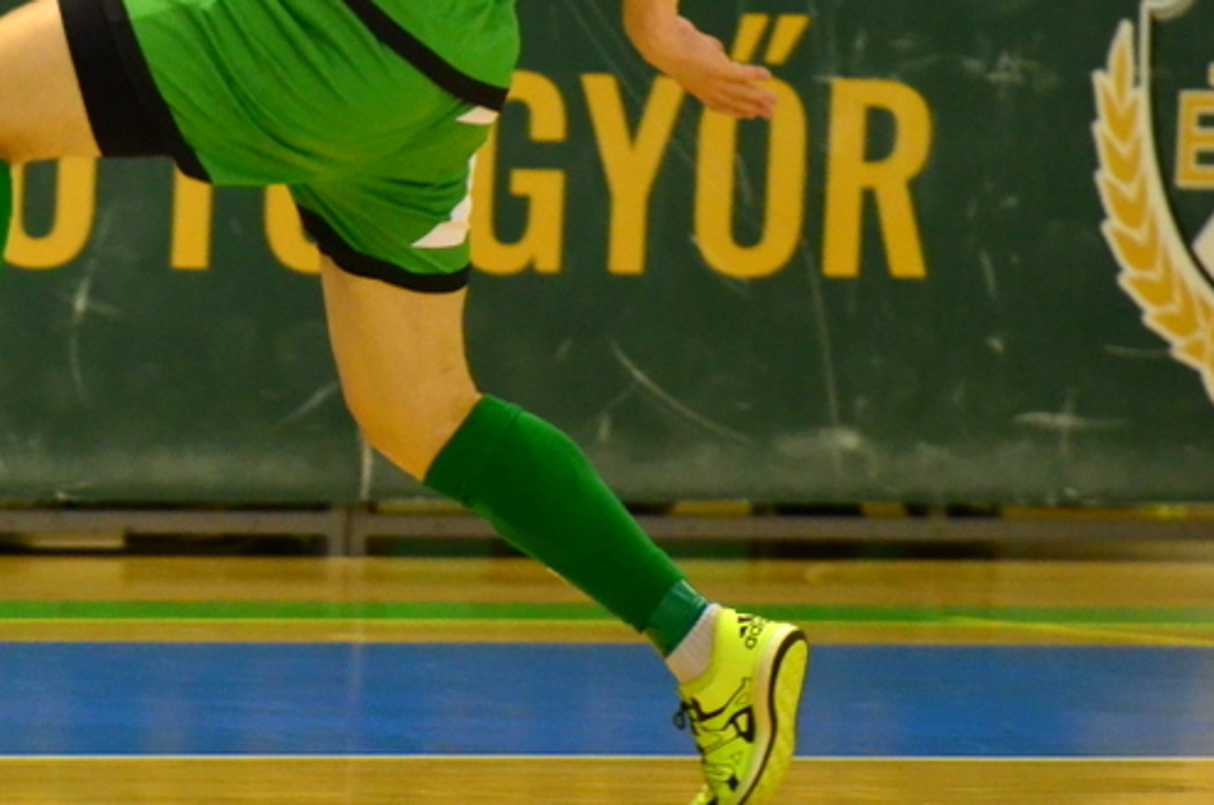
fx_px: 24469
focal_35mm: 727
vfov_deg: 1.9
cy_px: 200
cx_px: 71
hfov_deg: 2.8
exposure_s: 1/640
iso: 2500
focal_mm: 200
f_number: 2.8
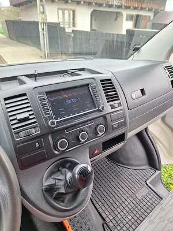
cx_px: 86
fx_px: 153
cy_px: 116
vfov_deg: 73.9
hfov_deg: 58.9
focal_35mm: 23
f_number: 1.8
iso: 40
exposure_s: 1/175
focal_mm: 5.54
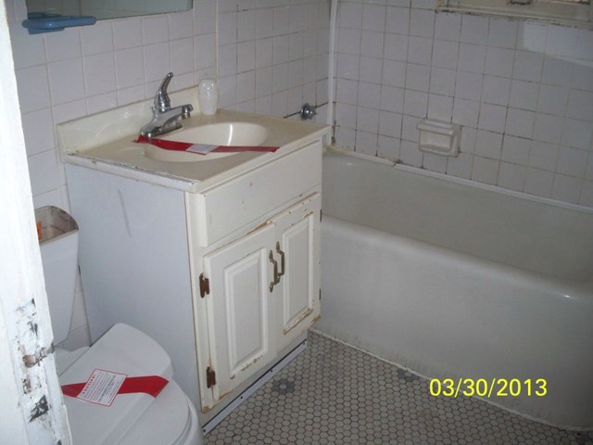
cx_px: 296
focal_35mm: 37
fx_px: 634
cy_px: 222
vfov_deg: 38.7
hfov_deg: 50.1
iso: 200
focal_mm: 7.9
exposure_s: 1/30
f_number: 3.4
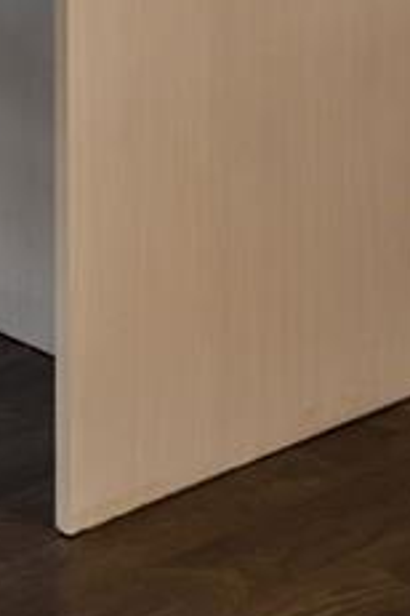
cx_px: -298
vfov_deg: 11.0
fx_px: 2750
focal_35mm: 161
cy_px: -819
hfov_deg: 8.3
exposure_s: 1/20
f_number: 9
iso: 400
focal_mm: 31
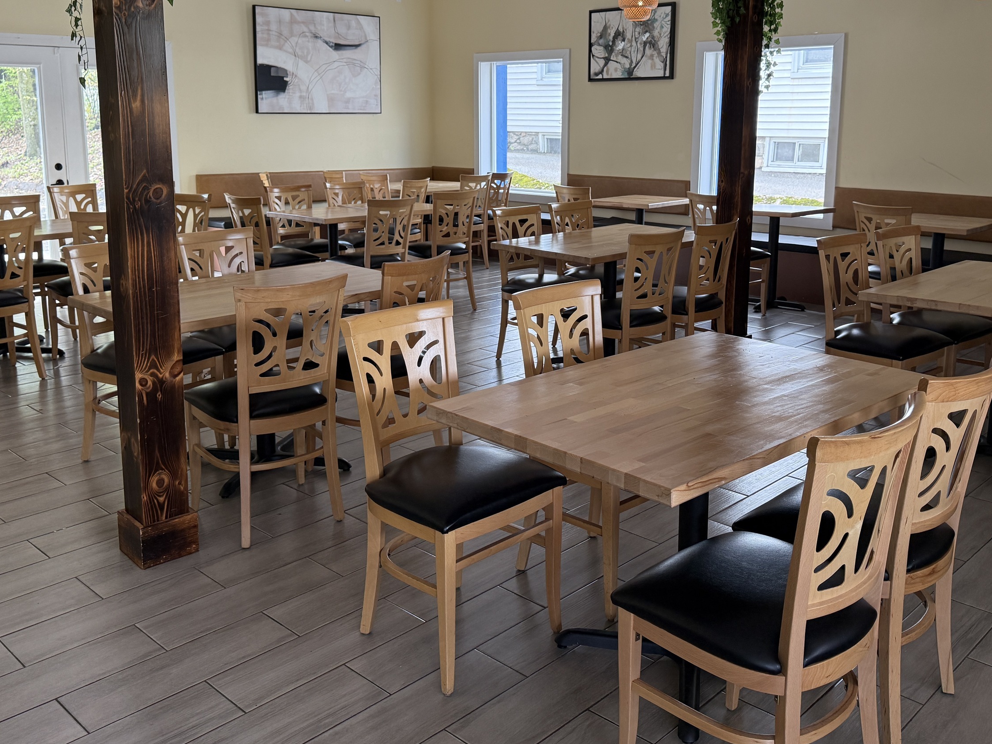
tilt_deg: -9.6
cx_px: 510
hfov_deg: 55.3
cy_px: 269
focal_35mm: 33
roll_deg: +0.2
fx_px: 946
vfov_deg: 42.6
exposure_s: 1/157
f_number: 1.78
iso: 200
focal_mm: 6.76
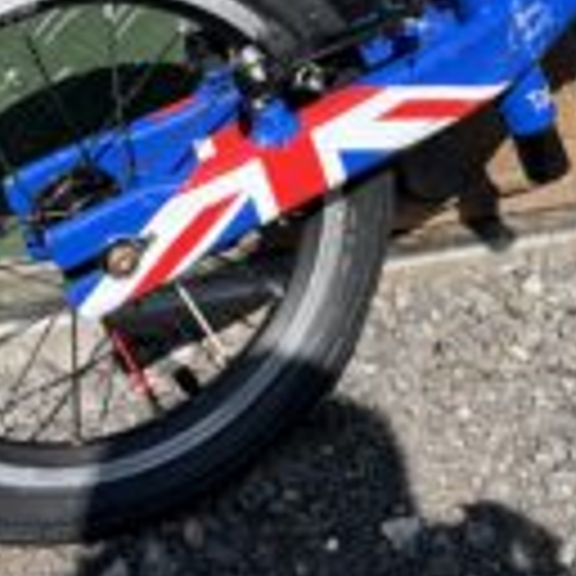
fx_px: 1619
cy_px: -76
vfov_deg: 19.2
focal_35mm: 86
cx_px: 423
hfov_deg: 20.0
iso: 50
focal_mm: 5.1
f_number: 1.6
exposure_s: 1/1748
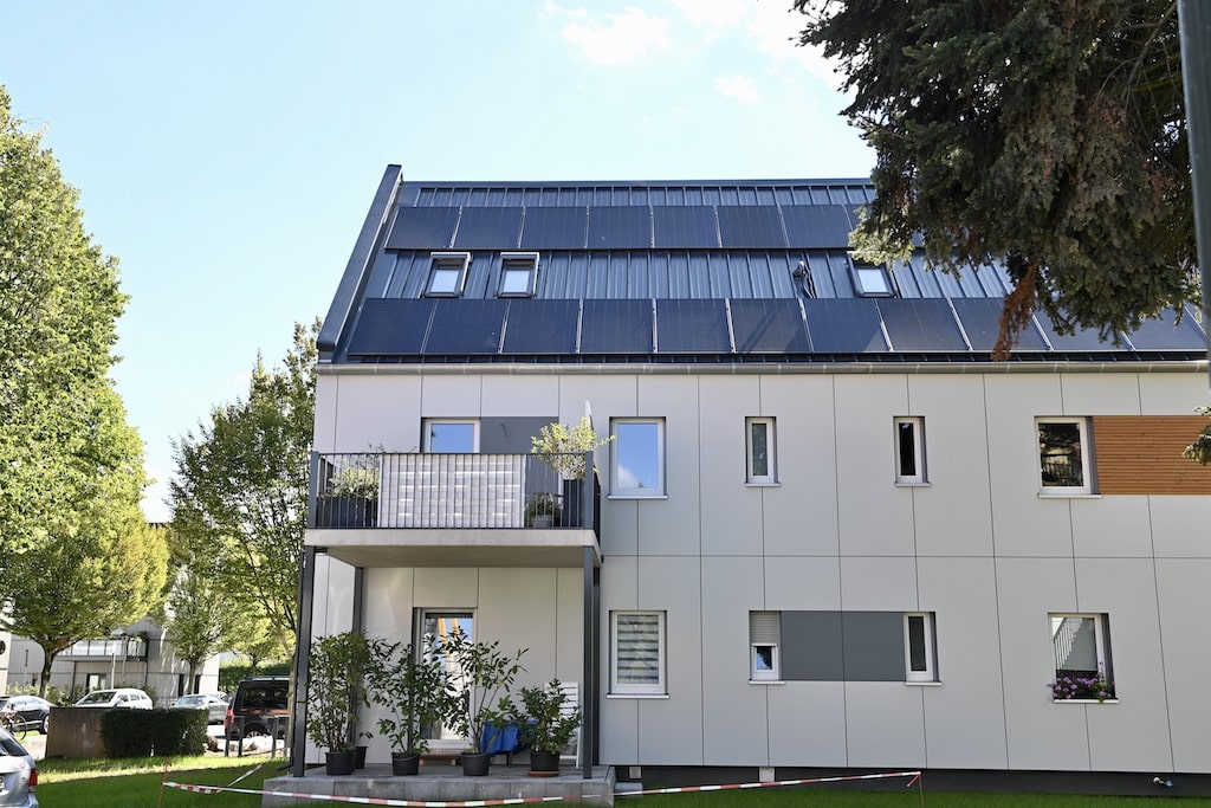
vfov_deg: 35.1
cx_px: 606
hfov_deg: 50.7
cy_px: 404
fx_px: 1278
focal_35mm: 38
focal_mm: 38
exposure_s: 1/160
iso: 100
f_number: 5
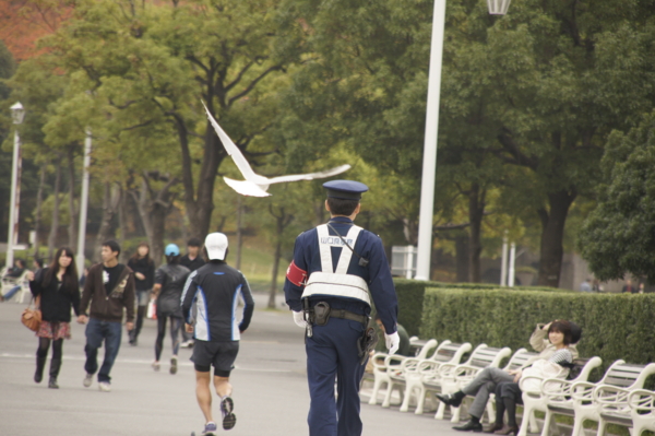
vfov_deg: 4.6
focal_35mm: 300
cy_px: 218
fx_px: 5454
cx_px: 328
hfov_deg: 6.9
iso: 400
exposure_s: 1/320
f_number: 6.3
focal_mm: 200
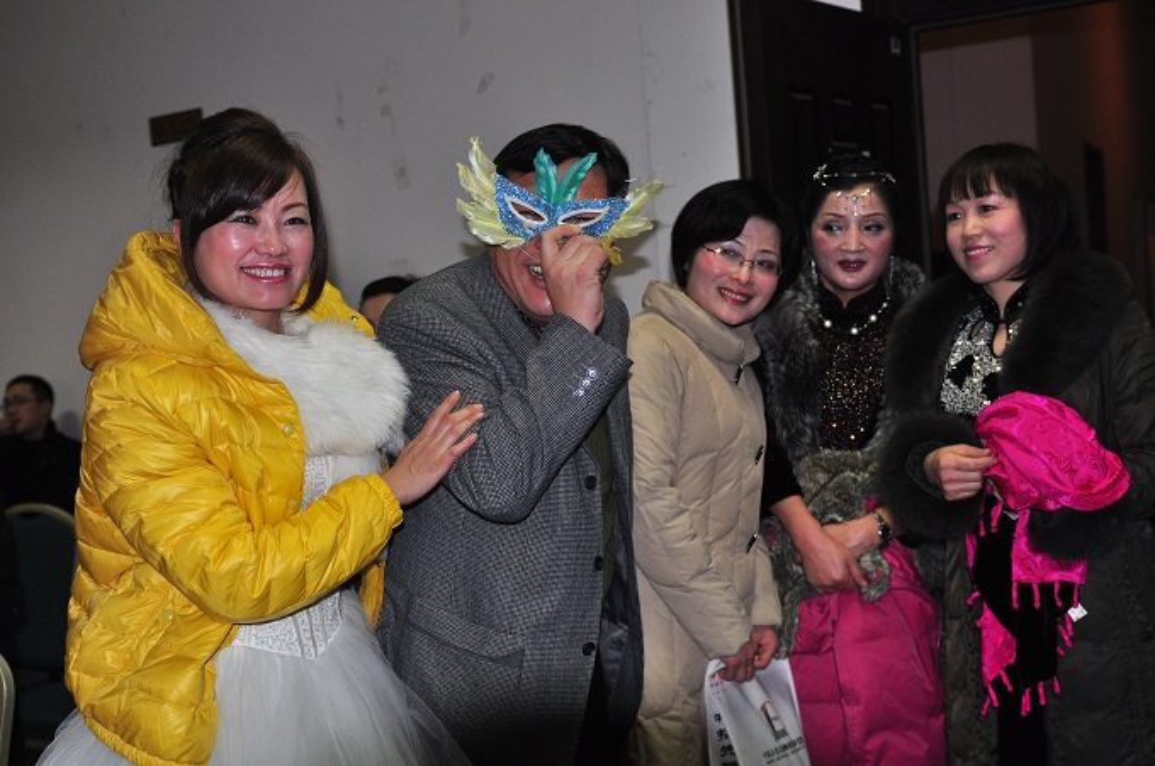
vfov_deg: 32.9
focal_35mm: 40
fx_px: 1297
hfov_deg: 48.0
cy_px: 383
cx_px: 578
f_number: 2.8
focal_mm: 27
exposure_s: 1/200
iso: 500
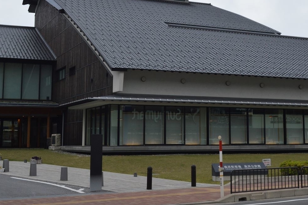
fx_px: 539
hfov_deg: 31.8
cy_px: 54
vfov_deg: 21.4
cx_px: 191
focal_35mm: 63
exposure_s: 1/200
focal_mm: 26
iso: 400
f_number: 7.1
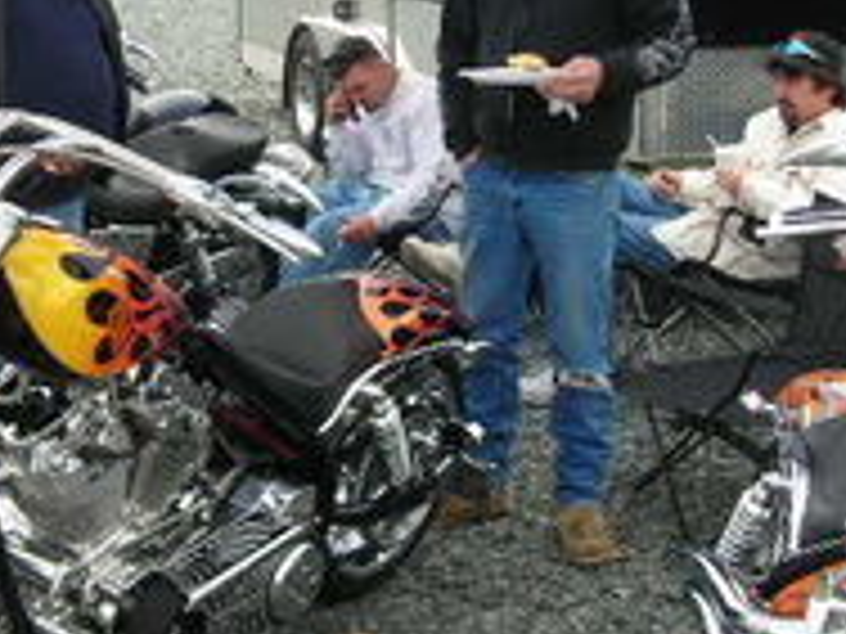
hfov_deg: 24.1
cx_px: 342
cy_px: 270
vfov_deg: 18.2
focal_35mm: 81
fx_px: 1980
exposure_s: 1/69.4
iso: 50
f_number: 3.2
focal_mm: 6.3
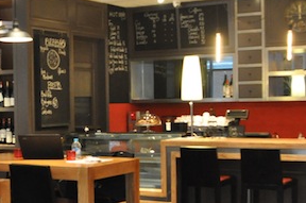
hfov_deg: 26.6
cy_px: 130
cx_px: 71
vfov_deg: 18.1
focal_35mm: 75
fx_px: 636
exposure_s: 1/25
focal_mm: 18
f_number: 3.5
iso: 1600
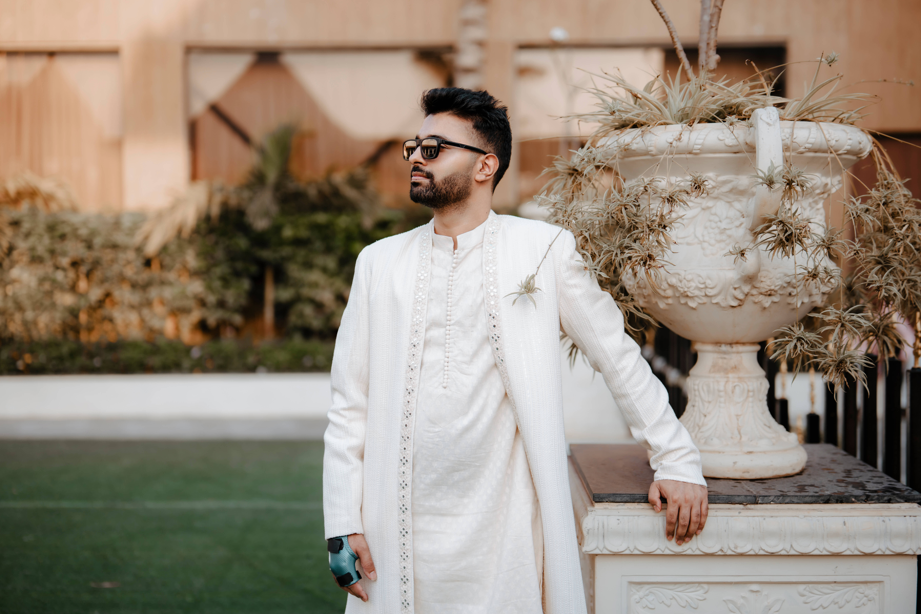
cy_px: 307
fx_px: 1279
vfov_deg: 27.0
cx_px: 460
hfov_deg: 39.6
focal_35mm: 50
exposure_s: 1/320
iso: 64
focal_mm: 50
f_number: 1.4
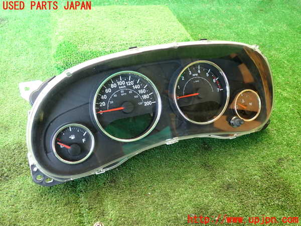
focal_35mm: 30
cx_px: 150
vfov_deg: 46.8
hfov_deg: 60.0
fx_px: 261
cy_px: 113
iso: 200
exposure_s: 1/50
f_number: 2.3
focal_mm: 5.4
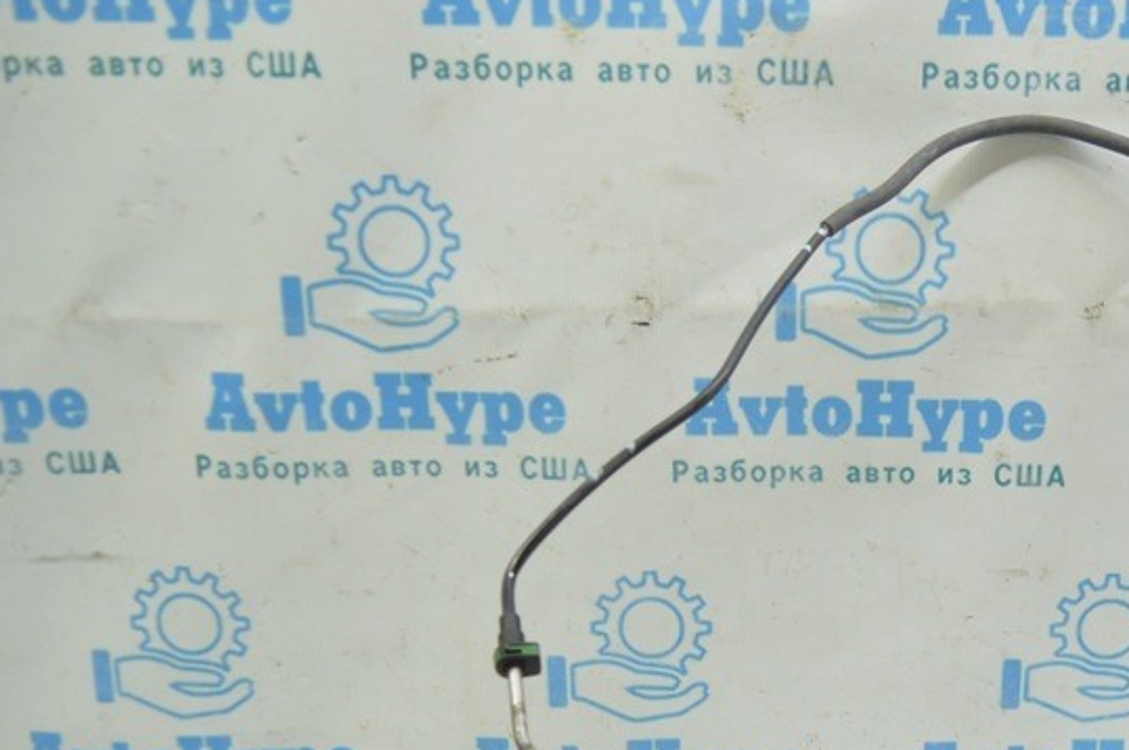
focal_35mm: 57
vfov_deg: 23.0
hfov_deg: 34.4
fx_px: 1785
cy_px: 705
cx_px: 832
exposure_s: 1/40
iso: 400
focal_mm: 20
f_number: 3.8
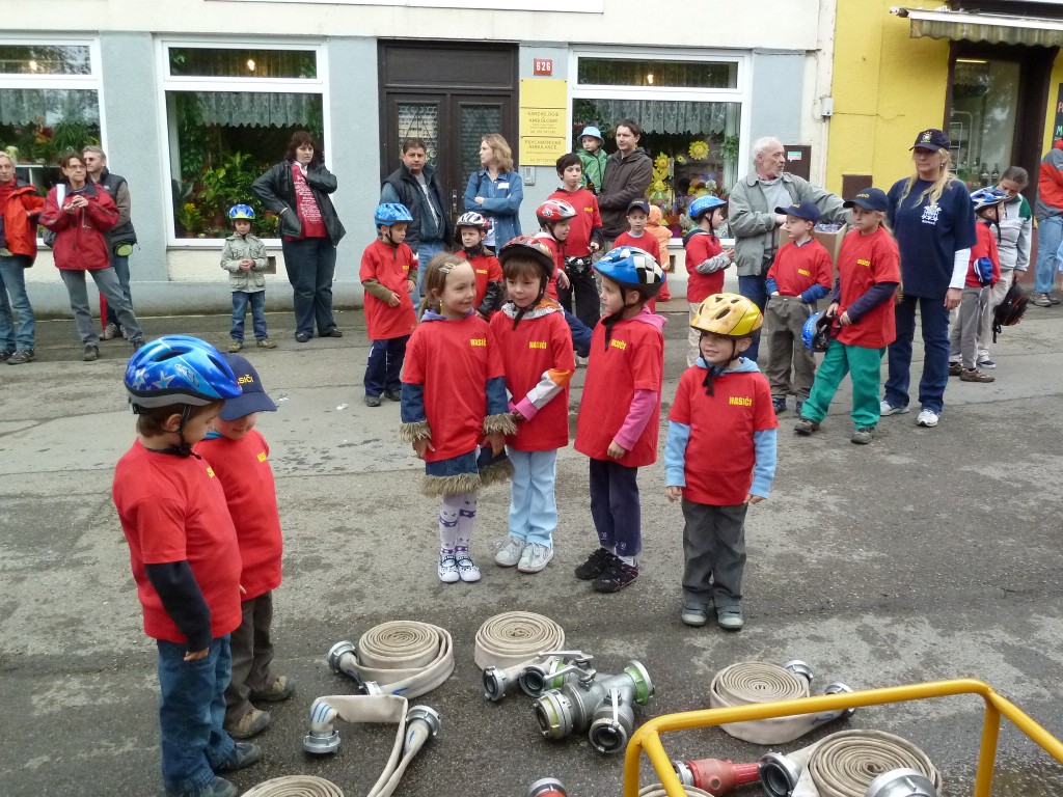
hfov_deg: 61.7
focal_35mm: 29
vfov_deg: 48.2
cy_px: 398
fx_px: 891
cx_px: 532
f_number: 3.4
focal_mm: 4.7
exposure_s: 1/400
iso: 400
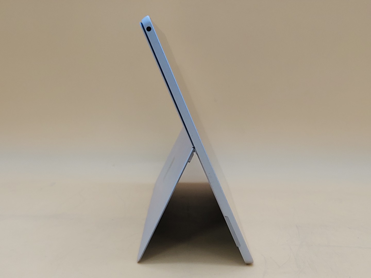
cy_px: 139
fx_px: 525
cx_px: 186
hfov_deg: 38.9
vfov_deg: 29.7
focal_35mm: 49
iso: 50
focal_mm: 4.36
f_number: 1.8
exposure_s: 1/147
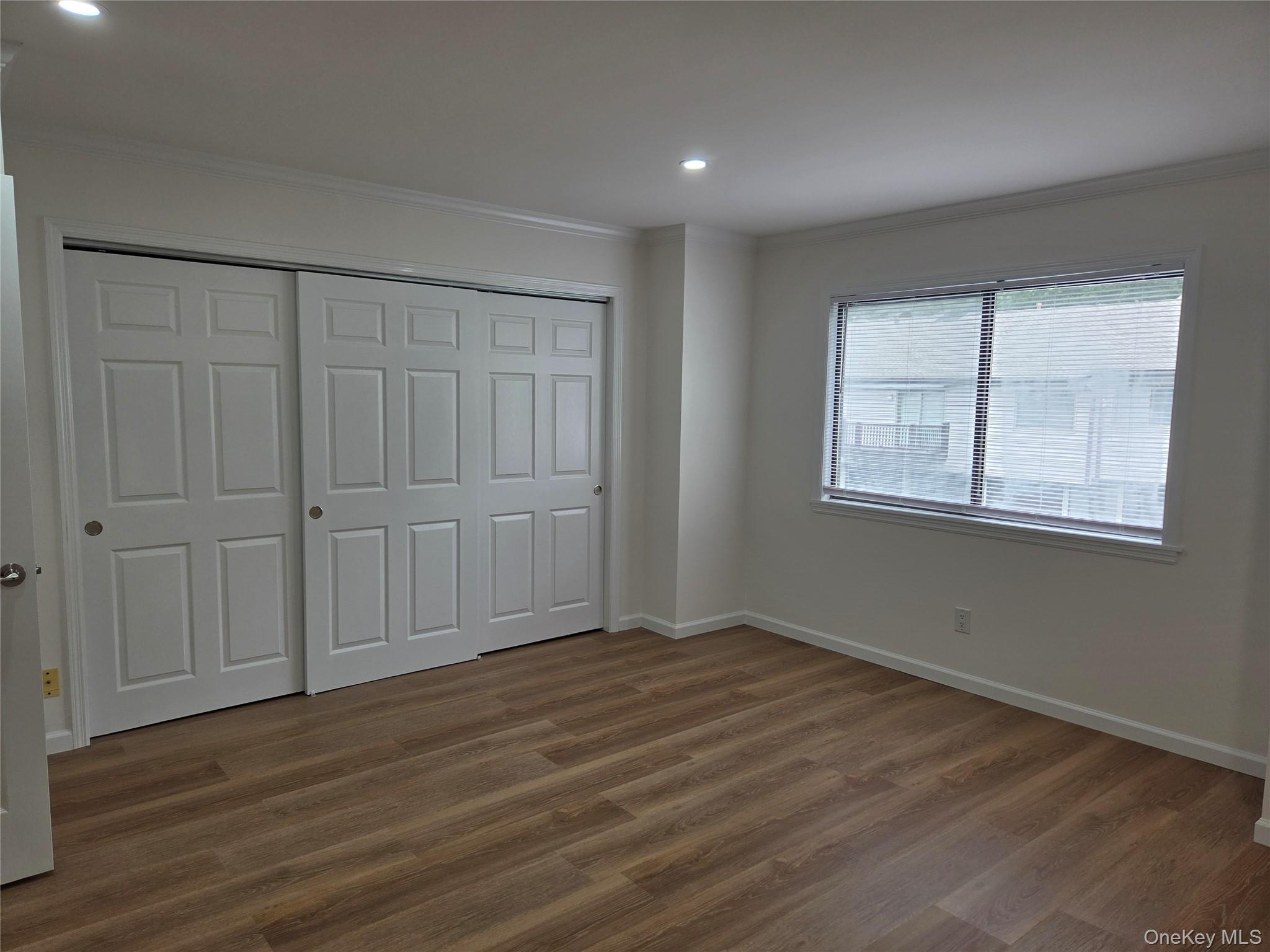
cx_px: 635
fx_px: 844
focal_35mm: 23
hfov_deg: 73.9
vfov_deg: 58.9
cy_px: 476
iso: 50
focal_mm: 5.4
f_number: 1.8
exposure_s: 1/120
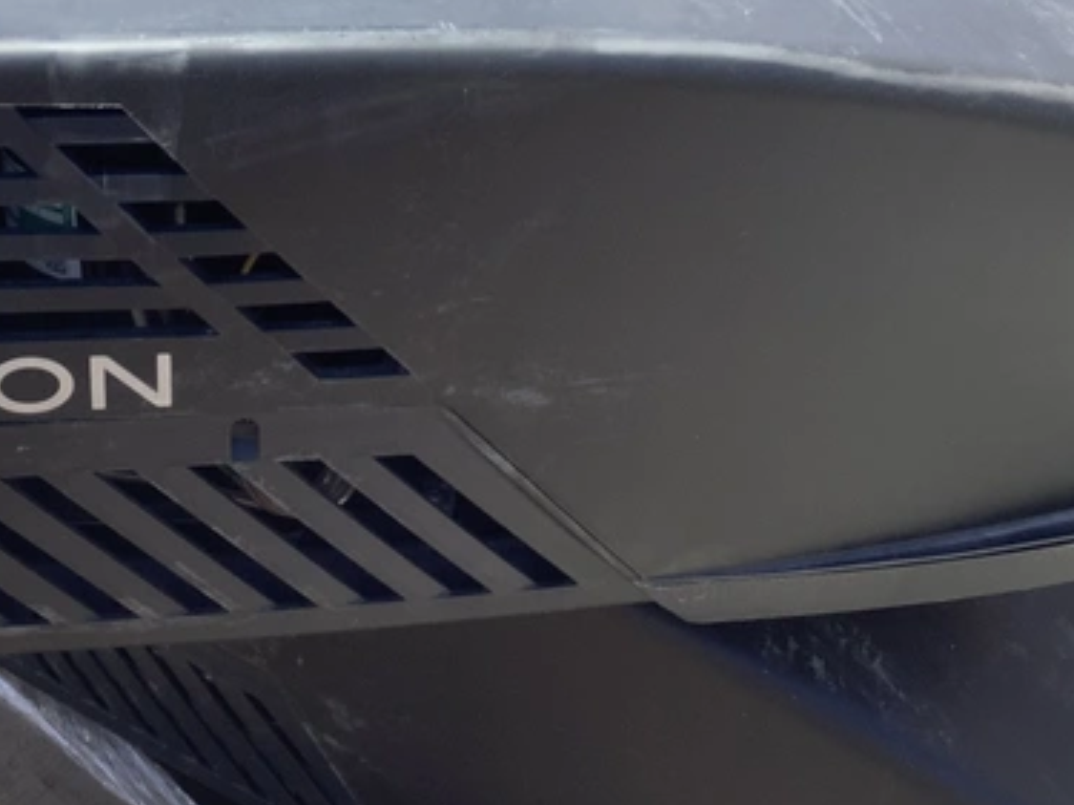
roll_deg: +0.1
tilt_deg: -26.4
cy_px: 16
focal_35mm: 62
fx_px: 1923
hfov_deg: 30.7
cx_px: 275
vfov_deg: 22.8
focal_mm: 3.3
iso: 25
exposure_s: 1/512
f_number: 2.4
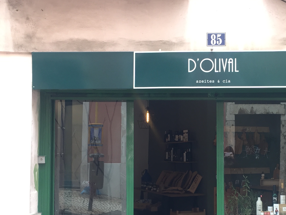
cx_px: 213
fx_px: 496
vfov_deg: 24.4
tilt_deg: +2.7
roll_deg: -0.6
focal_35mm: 60
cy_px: 130
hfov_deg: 31.6
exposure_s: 1/100
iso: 50
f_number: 2.2
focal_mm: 4.15
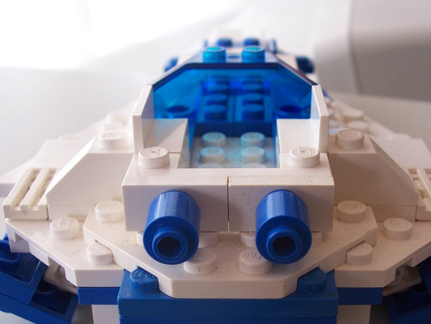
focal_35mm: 56
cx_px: 235
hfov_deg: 34.3
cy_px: 222
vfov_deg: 25.9
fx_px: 697
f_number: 2.8
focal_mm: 6
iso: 80
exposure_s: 1/30
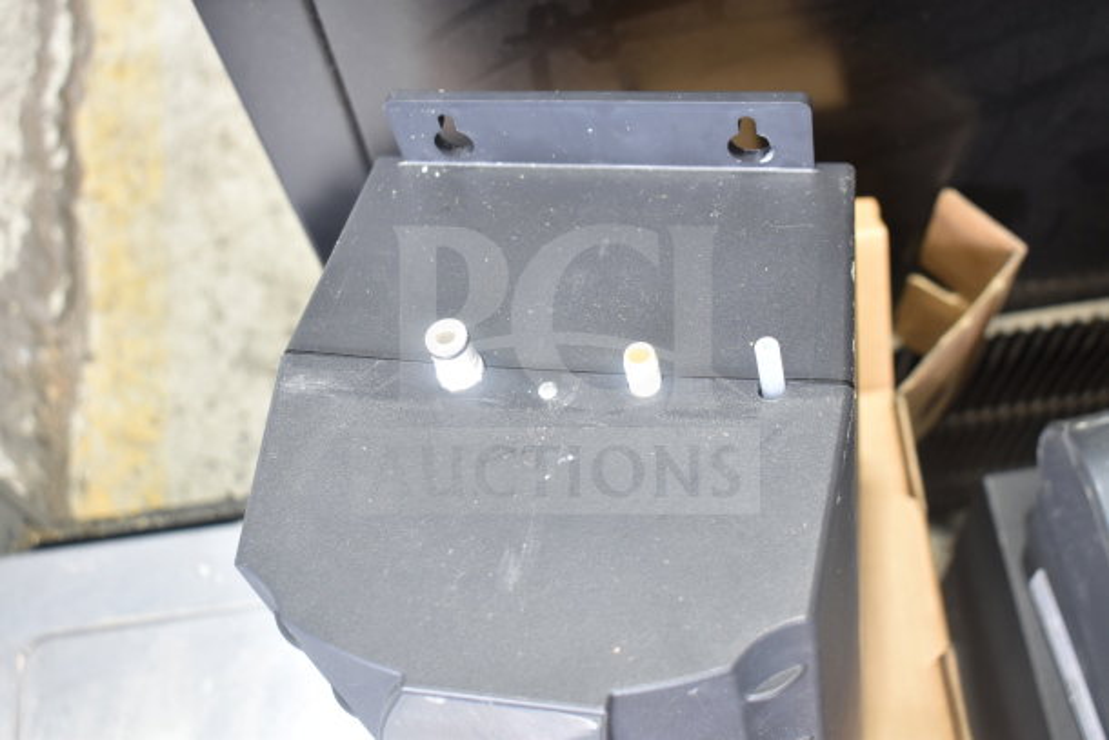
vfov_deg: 29.0
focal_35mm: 46
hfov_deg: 42.3
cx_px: 554
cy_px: 370
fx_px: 1433
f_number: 4.2
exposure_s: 1/50
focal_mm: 31
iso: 720
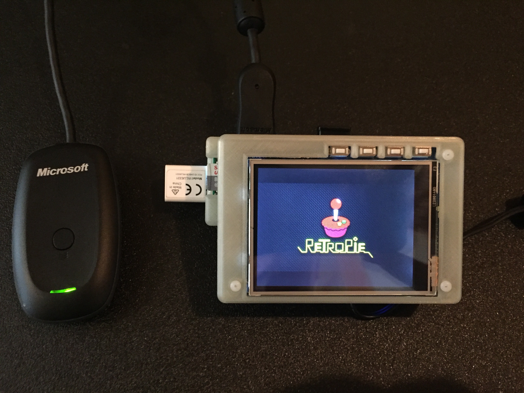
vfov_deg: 48.2
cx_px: 262
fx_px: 439
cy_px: 196
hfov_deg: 61.7
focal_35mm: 29
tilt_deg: -68.6
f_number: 2.2
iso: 320
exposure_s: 1/15
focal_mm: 4.15
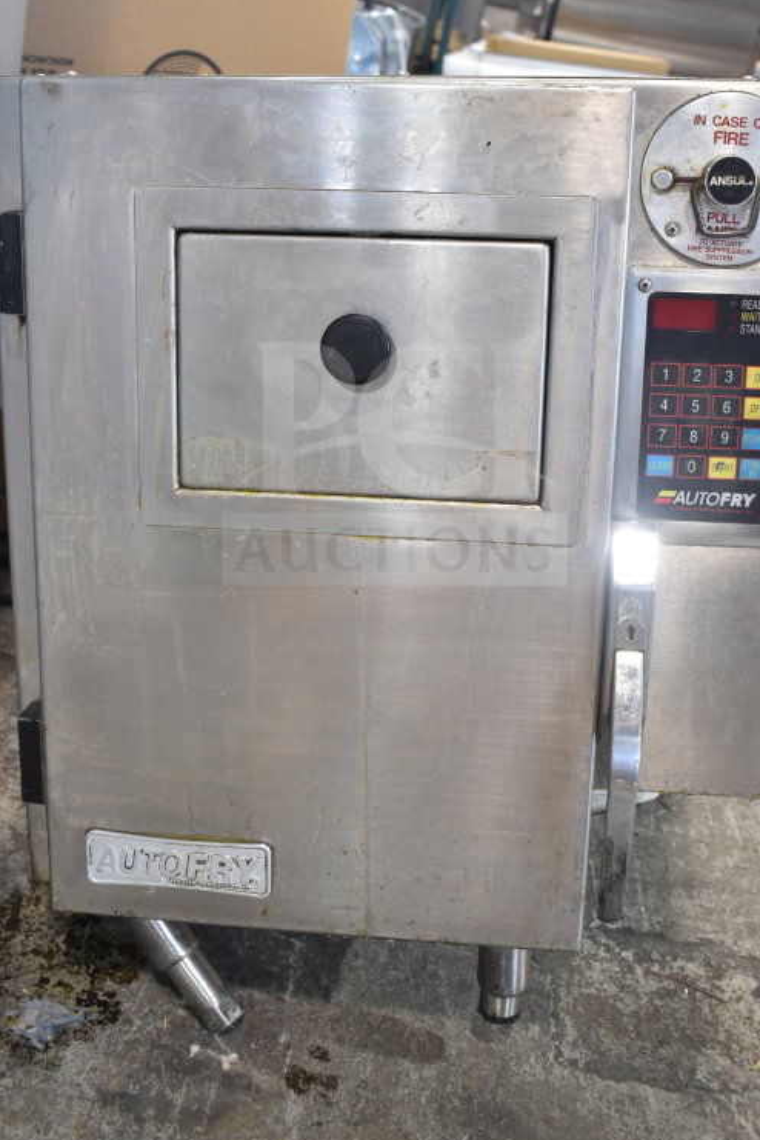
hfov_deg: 31.5
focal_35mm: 43
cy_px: 464
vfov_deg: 45.6
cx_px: 394
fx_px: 1349
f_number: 3.8
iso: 500
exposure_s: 1/40
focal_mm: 23
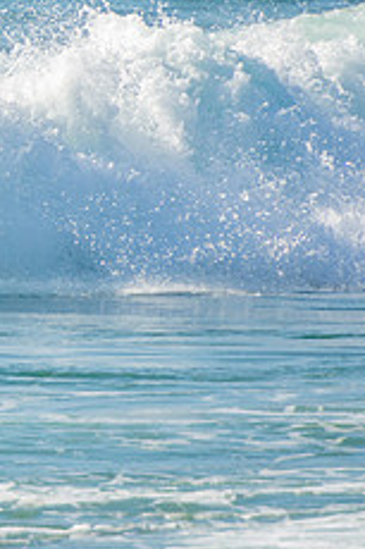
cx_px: -262
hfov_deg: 0.9
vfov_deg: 1.4
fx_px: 23089
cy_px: 137
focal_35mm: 1516
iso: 250
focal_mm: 400
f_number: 5.6
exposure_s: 1/1250
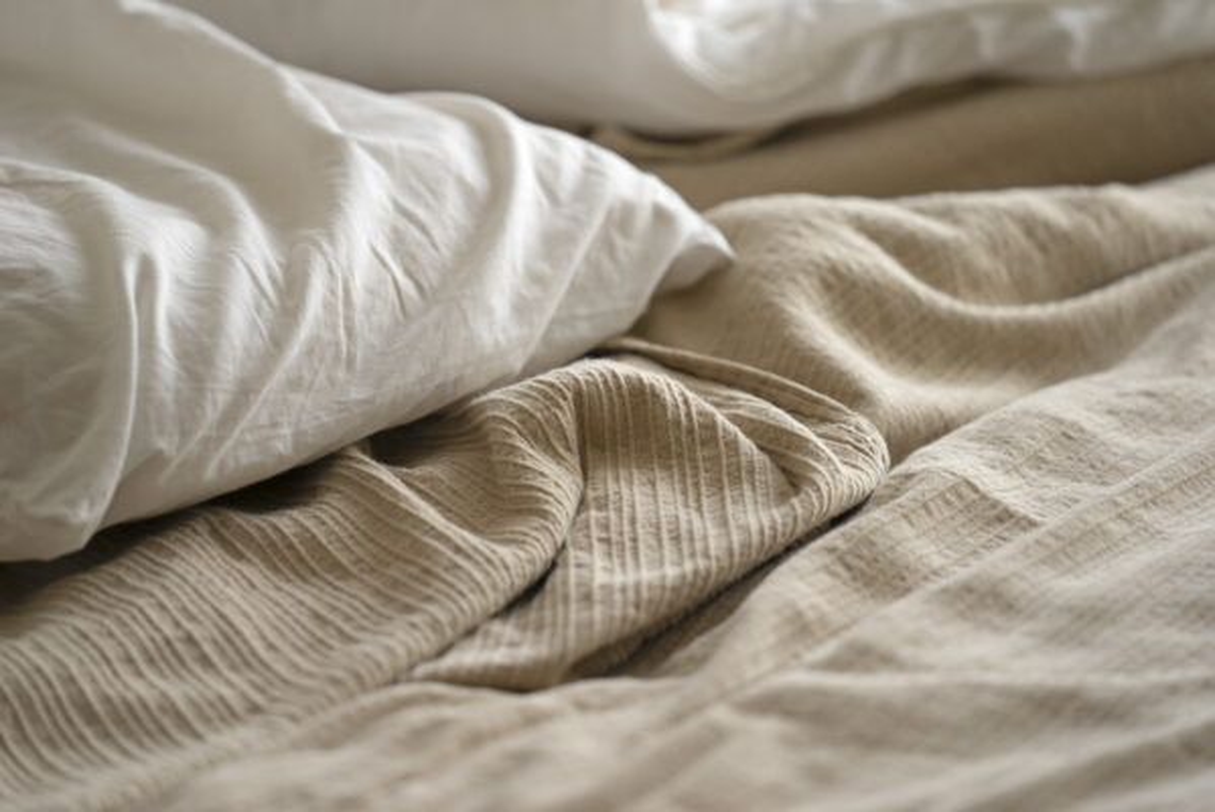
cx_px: 608
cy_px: 406
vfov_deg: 6.9
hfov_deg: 10.3
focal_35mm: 200
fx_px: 6753
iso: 500
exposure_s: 1/250
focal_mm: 200
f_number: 2.8
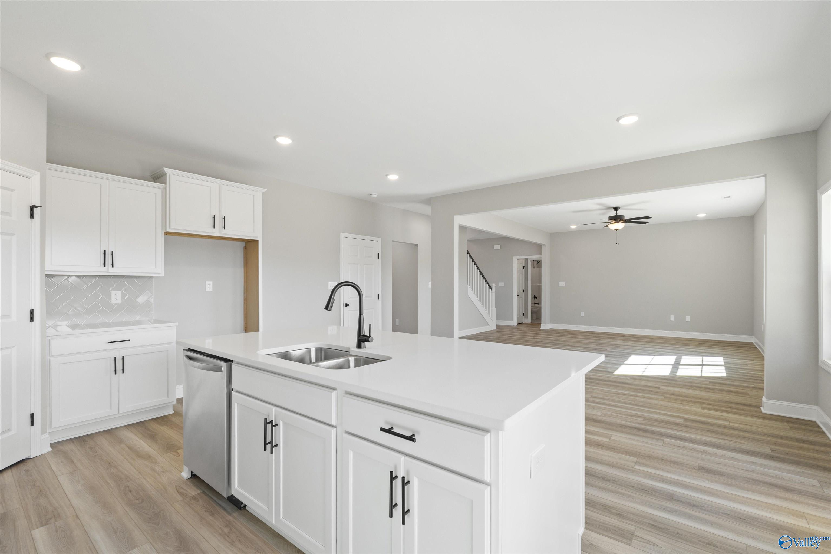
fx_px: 381
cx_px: 416
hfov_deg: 95.0
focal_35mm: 16
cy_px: 277
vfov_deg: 72.1
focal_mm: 11
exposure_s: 1/2
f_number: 8
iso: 250
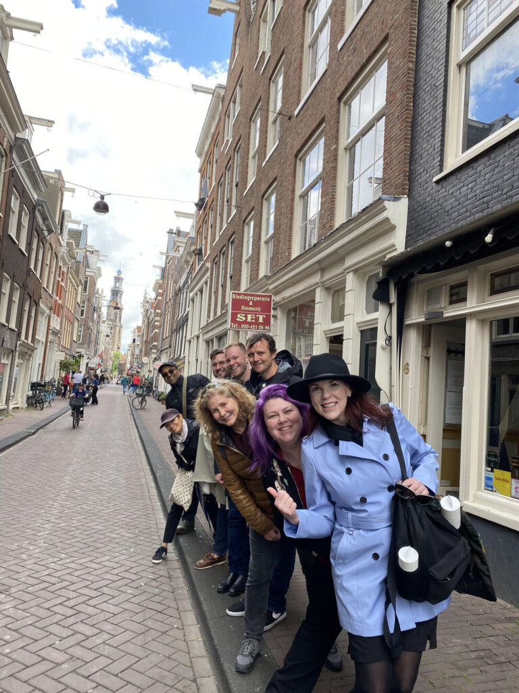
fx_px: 520
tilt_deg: +6.9
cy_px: 346
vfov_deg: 67.3
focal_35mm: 26
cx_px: 260
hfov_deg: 53.1
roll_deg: -4.5
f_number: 1.8
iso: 32
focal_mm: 4.25
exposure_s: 1/415
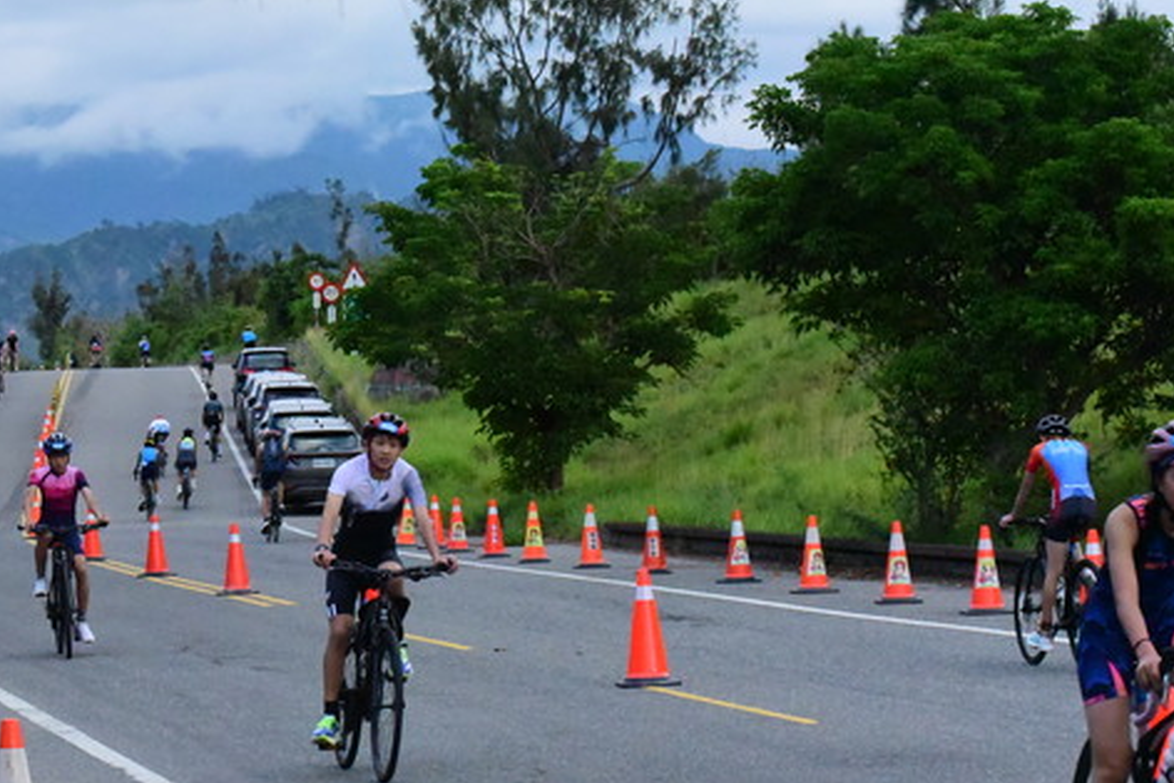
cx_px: 403
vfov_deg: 9.0
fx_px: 4958
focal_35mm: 152
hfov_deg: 13.5
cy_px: 481
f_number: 14
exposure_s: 1/3200
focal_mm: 92
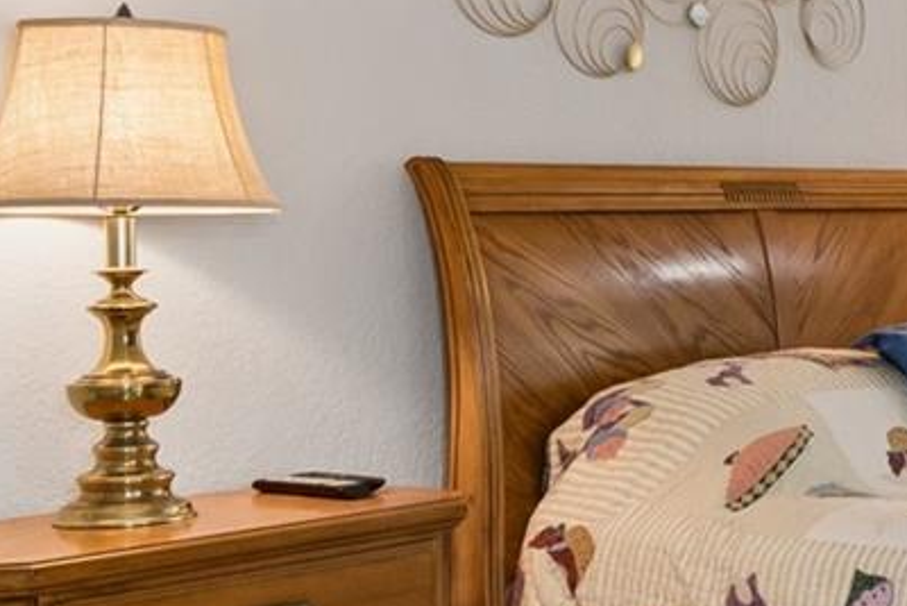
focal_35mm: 76
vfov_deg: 17.9
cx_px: 1431
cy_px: 166
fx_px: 1915
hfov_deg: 21.5
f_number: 7.1
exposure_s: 1/4
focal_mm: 13
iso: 100
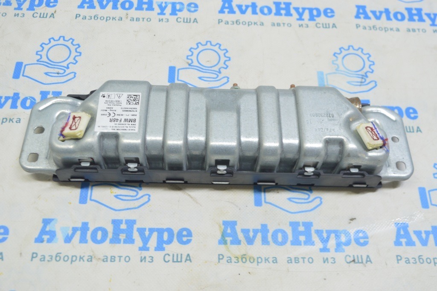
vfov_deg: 35.4
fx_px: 455
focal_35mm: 38
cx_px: 218
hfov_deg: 51.3
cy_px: 146
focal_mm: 25
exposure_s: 1/20
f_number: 5.6
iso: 400
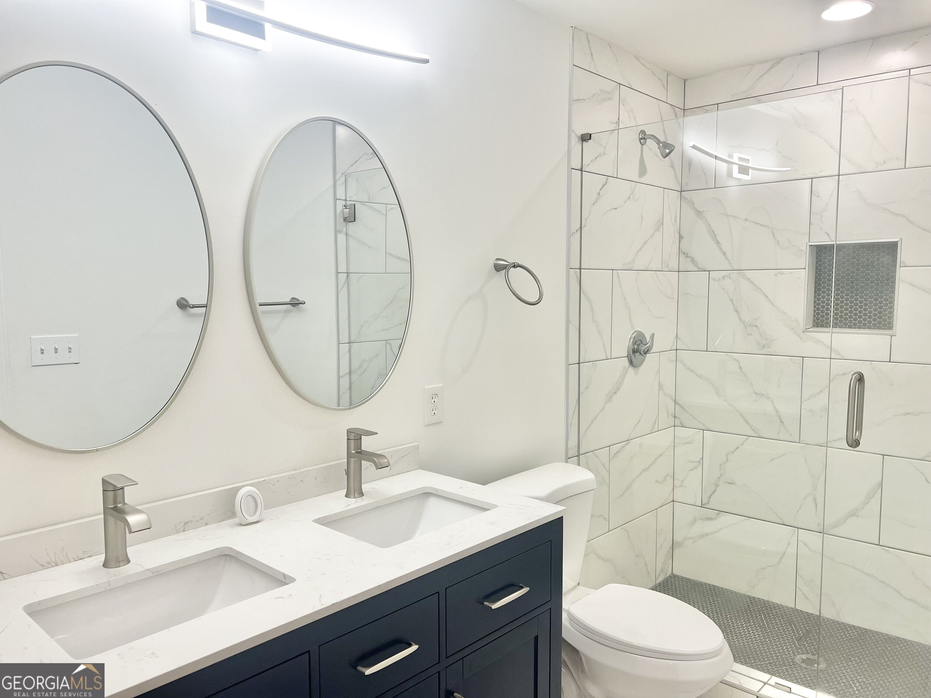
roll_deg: +0.0
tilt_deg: -6.5
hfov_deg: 67.3
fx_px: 699
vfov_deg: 53.1
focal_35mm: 26
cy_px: 349
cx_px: 466
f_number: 1.5
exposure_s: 1/120
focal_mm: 5.7
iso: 64
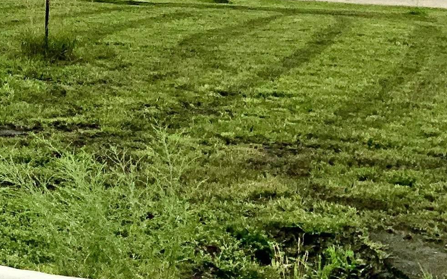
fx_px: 1169
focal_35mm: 96
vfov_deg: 12.9
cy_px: -136
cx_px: -239
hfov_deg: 18.8
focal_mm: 3
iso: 16
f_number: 1.8
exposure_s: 1/3788
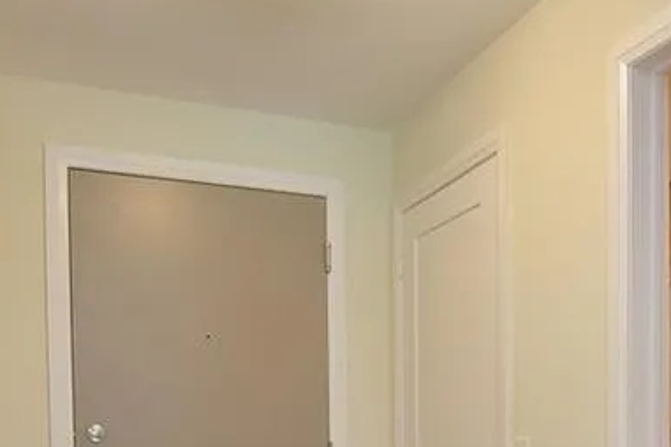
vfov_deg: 28.8
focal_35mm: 43
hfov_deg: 44.9
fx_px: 801
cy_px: 469
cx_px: 433
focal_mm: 16
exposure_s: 1/60
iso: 500
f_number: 6.3
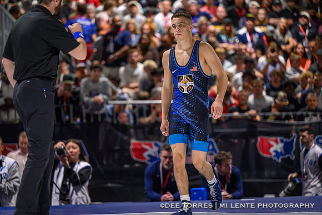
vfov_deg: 8.3
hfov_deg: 12.5
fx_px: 1475
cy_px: 106
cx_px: 164
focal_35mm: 165
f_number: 2.8
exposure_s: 1/800
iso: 10000
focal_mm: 160
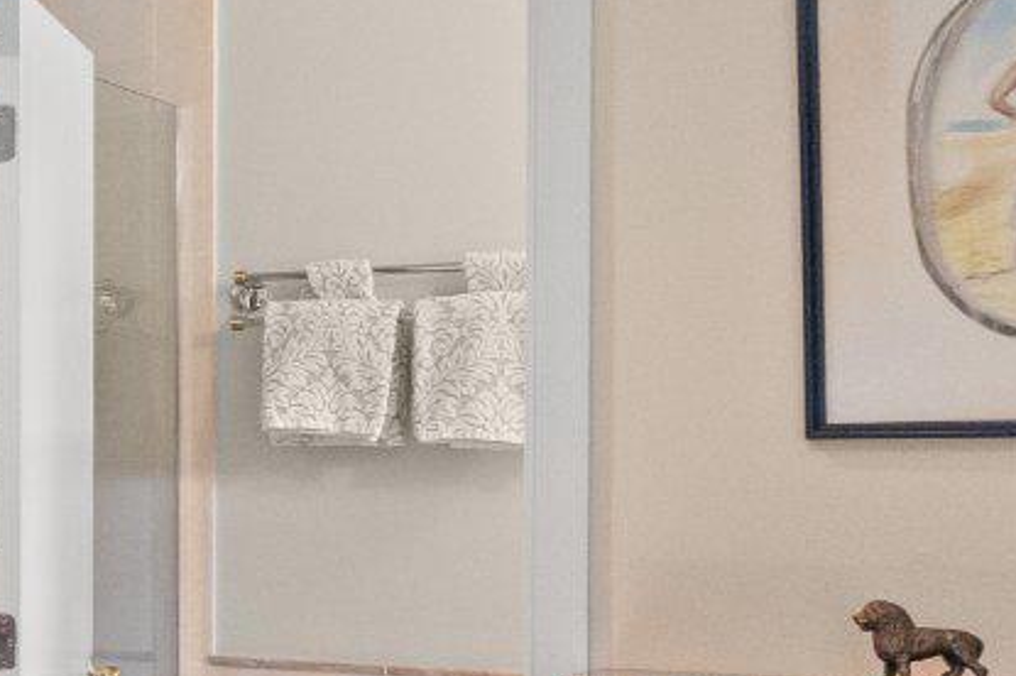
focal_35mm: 81
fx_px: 2297
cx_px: -1016
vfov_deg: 16.6
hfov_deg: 17.6
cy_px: 503
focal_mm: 16.5
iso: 800
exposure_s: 1/15
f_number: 9
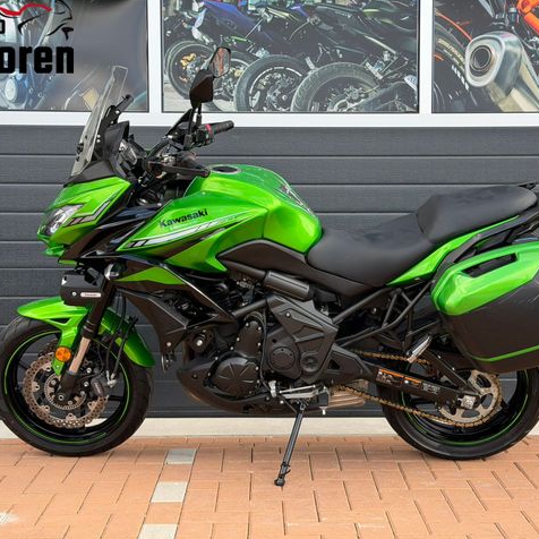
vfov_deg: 30.0
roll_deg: +0.4
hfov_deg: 30.0
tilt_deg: -3.3
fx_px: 1004
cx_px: 291
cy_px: 270
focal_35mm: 57
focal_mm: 6.76
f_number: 1.78
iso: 80
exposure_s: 1/557
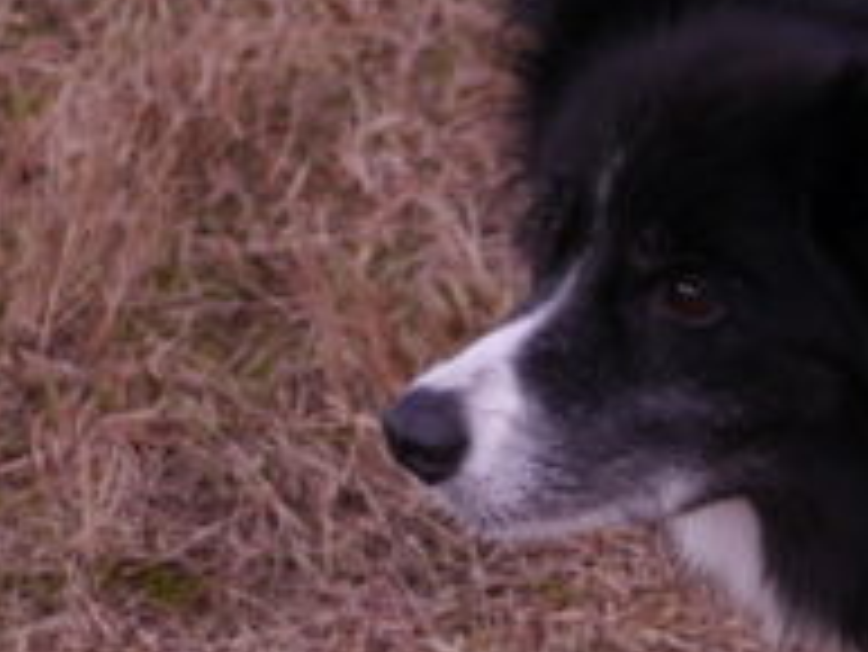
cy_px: 510
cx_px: 814
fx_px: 8405
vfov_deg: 4.4
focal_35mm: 335
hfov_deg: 5.9
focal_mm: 45
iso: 160
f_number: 4
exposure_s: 1/500
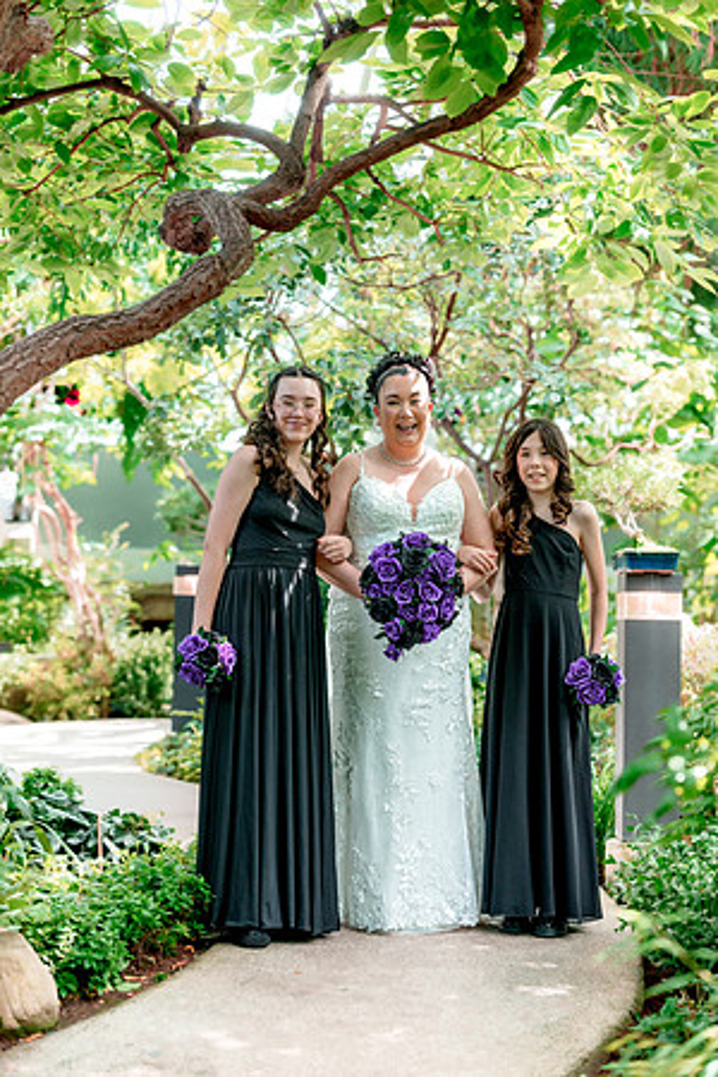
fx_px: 2034
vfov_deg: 29.7
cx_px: 359
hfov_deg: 20.0
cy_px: 538
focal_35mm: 68
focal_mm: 68
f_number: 2.5
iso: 500
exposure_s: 1/400
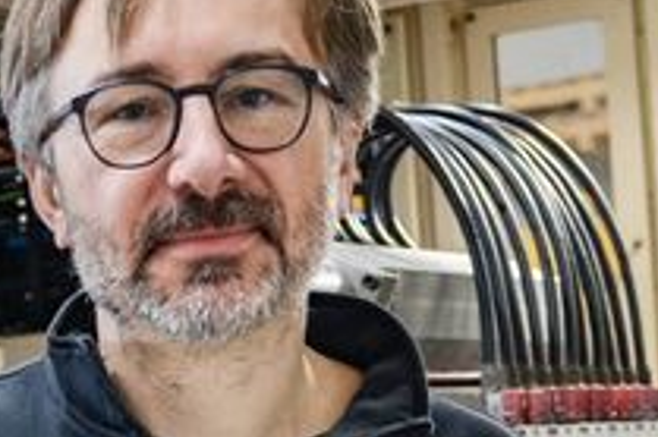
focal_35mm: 150
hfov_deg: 13.2
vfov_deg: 9.0
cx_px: -201
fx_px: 2734
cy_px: 541
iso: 400
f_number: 3.3
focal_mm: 29
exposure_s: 1/40
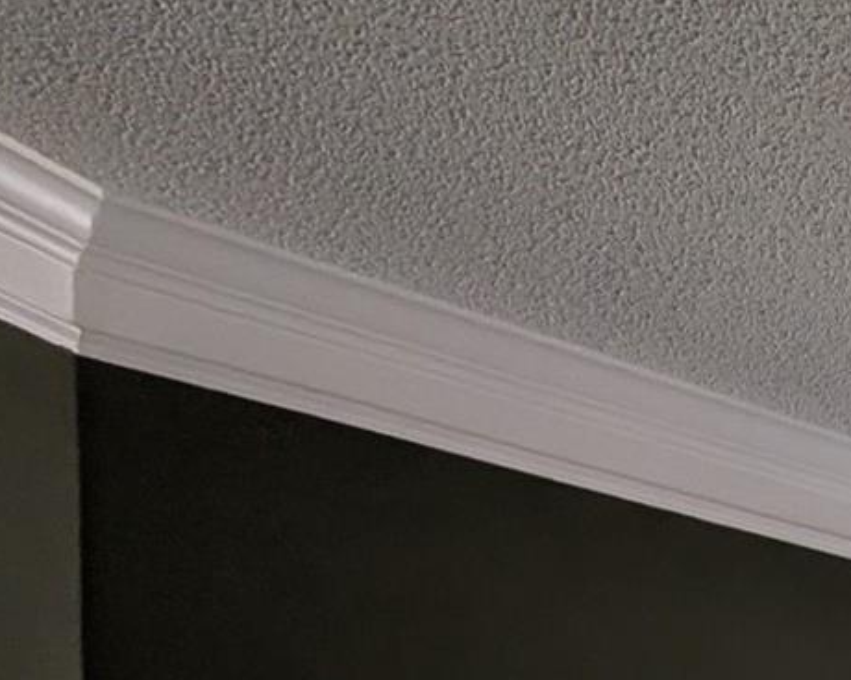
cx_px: 1582
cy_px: 1109
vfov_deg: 22.1
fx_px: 1310
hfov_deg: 21.2
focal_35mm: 52
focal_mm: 2.02
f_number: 1.7
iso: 50
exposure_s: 1/84.6
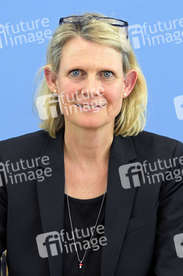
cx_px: 92
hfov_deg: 23.3
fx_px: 443
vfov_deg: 34.5
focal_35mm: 58
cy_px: 138
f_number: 6.3
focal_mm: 58
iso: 5000
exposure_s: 1/500
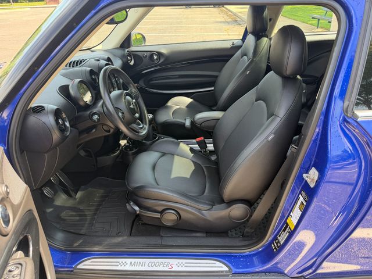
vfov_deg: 56.8
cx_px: 186
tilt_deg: -29.6
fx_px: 258
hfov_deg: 71.6
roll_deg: +2.0
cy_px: 140
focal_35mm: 24
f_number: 1.78
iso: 80
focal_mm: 6.76
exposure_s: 1/171
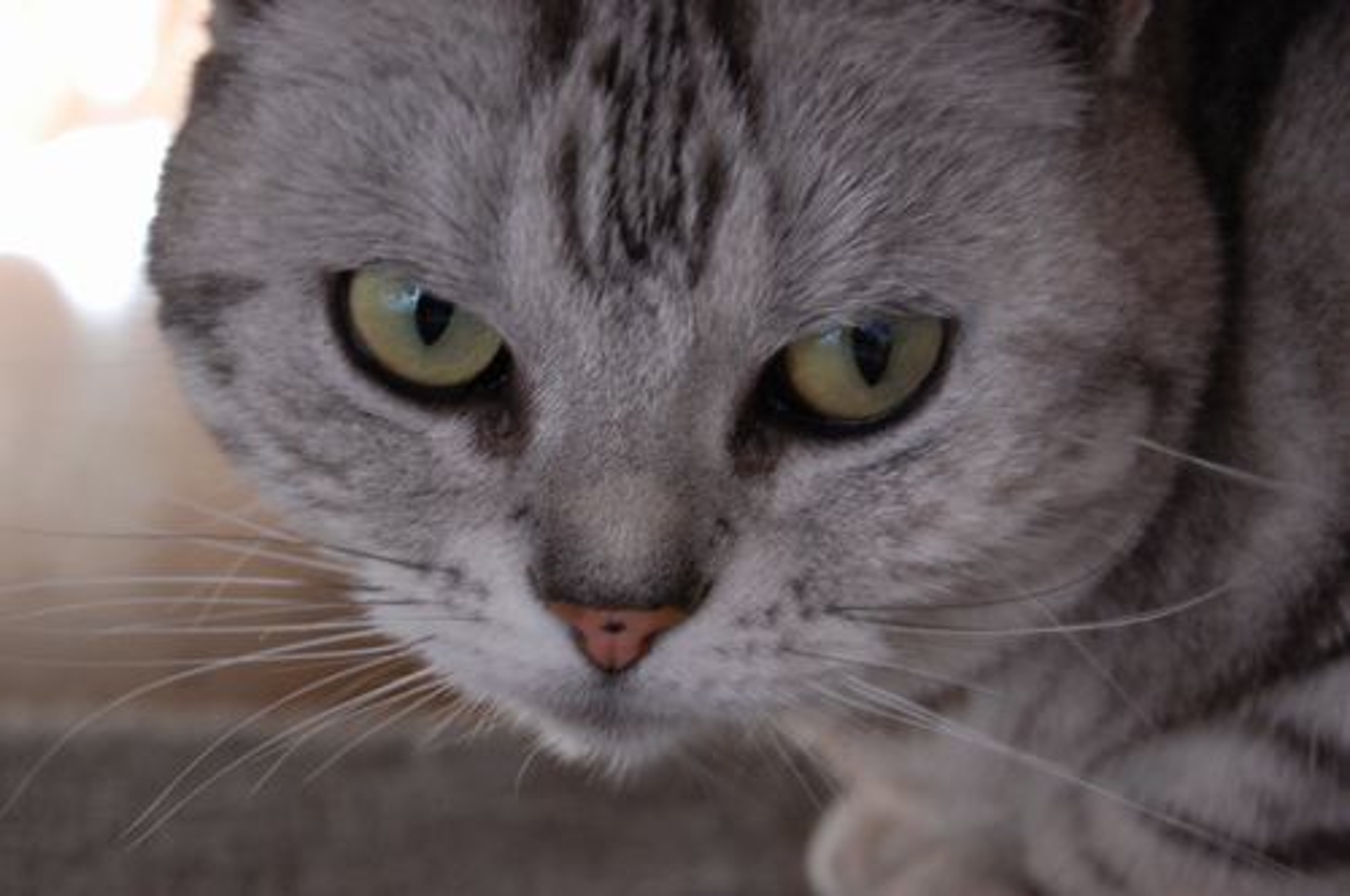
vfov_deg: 16.5
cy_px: 448
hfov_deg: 24.6
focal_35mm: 82
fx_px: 3090
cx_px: 675
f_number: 5.6
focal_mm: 55
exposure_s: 1/8
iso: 1250
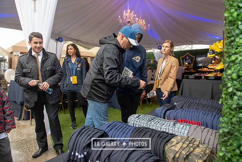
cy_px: 81
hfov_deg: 73.7
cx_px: 121
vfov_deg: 53.2
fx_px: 161
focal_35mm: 24
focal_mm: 24
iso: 500
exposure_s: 1/125
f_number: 6.3
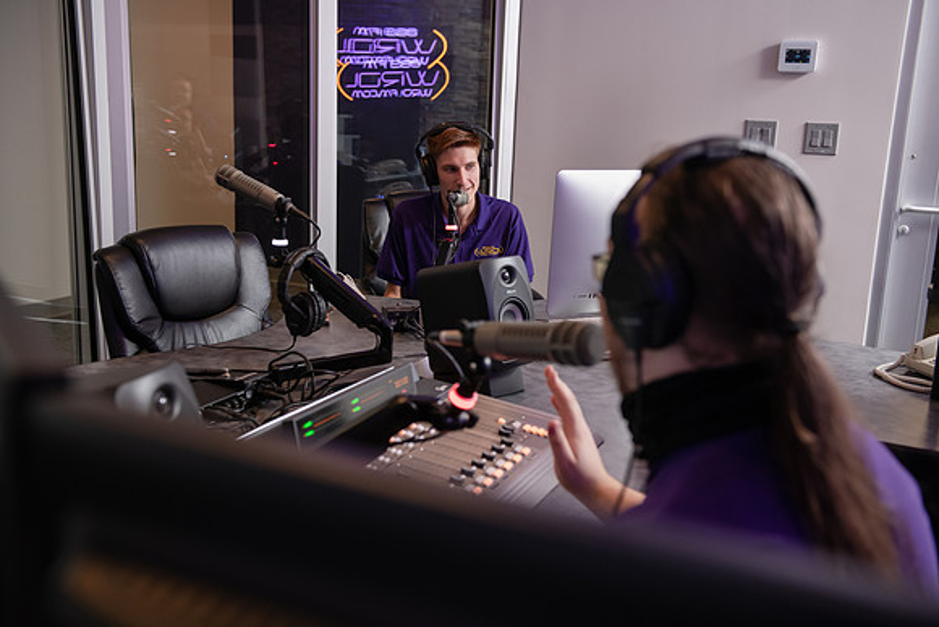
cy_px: 314
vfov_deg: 33.4
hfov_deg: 48.4
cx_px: 470
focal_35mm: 40
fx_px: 1044
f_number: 3.5
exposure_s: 1/100
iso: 800
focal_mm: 40
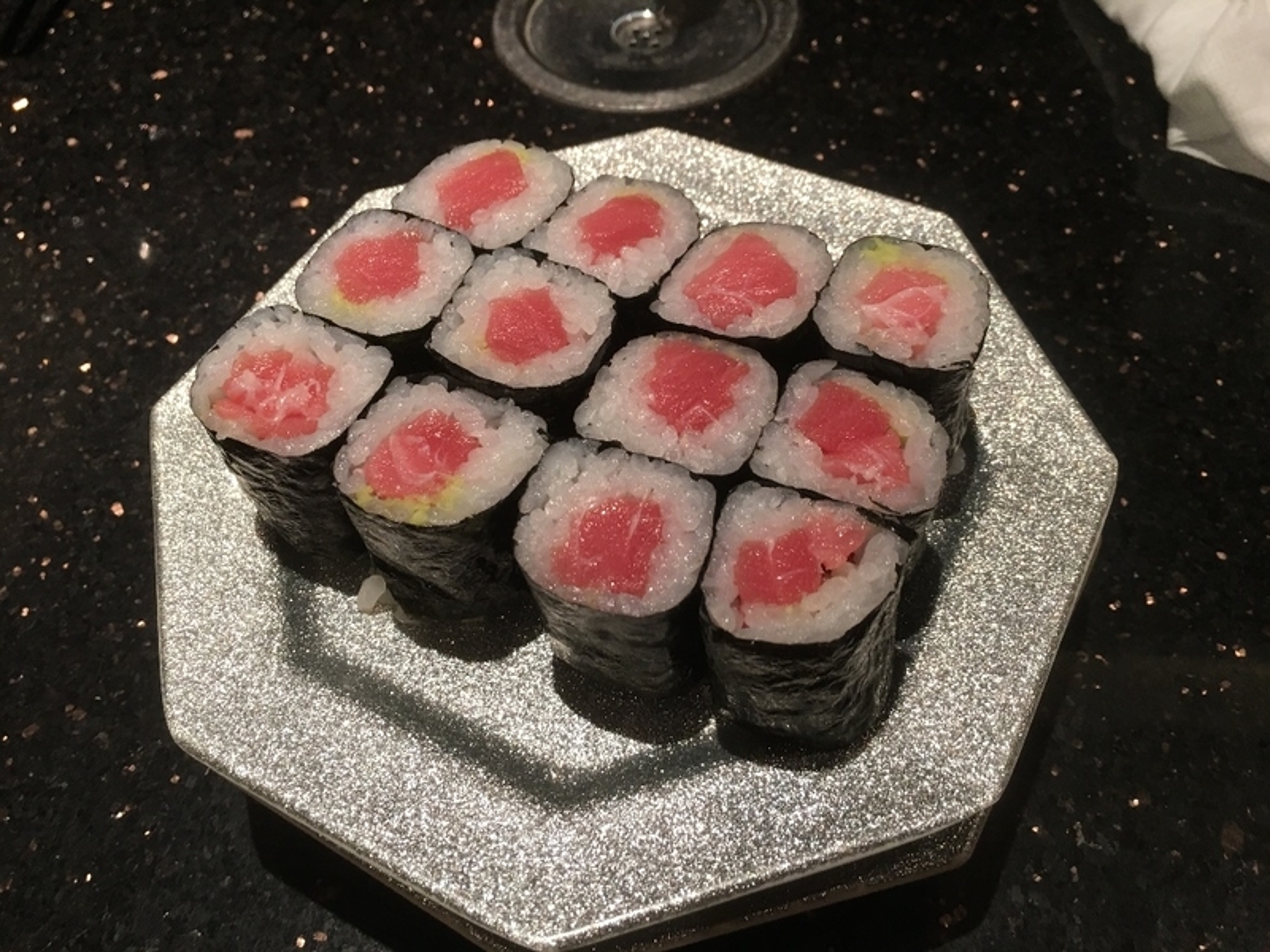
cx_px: 635
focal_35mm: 29
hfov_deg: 61.7
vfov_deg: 48.2
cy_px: 476
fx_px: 1064
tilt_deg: -54.3
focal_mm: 4.15
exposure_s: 1/15
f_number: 2.2
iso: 40
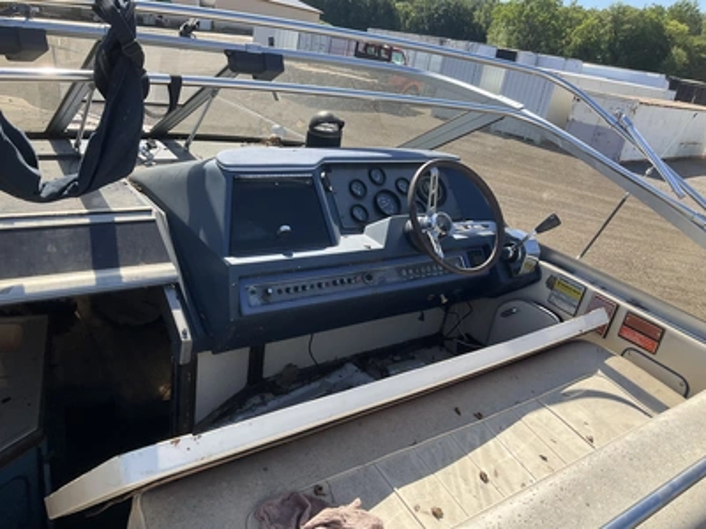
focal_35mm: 29
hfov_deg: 61.7
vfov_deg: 48.2
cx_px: 353
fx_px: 591
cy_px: 264
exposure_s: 1/842
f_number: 1.8
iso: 25
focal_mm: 3
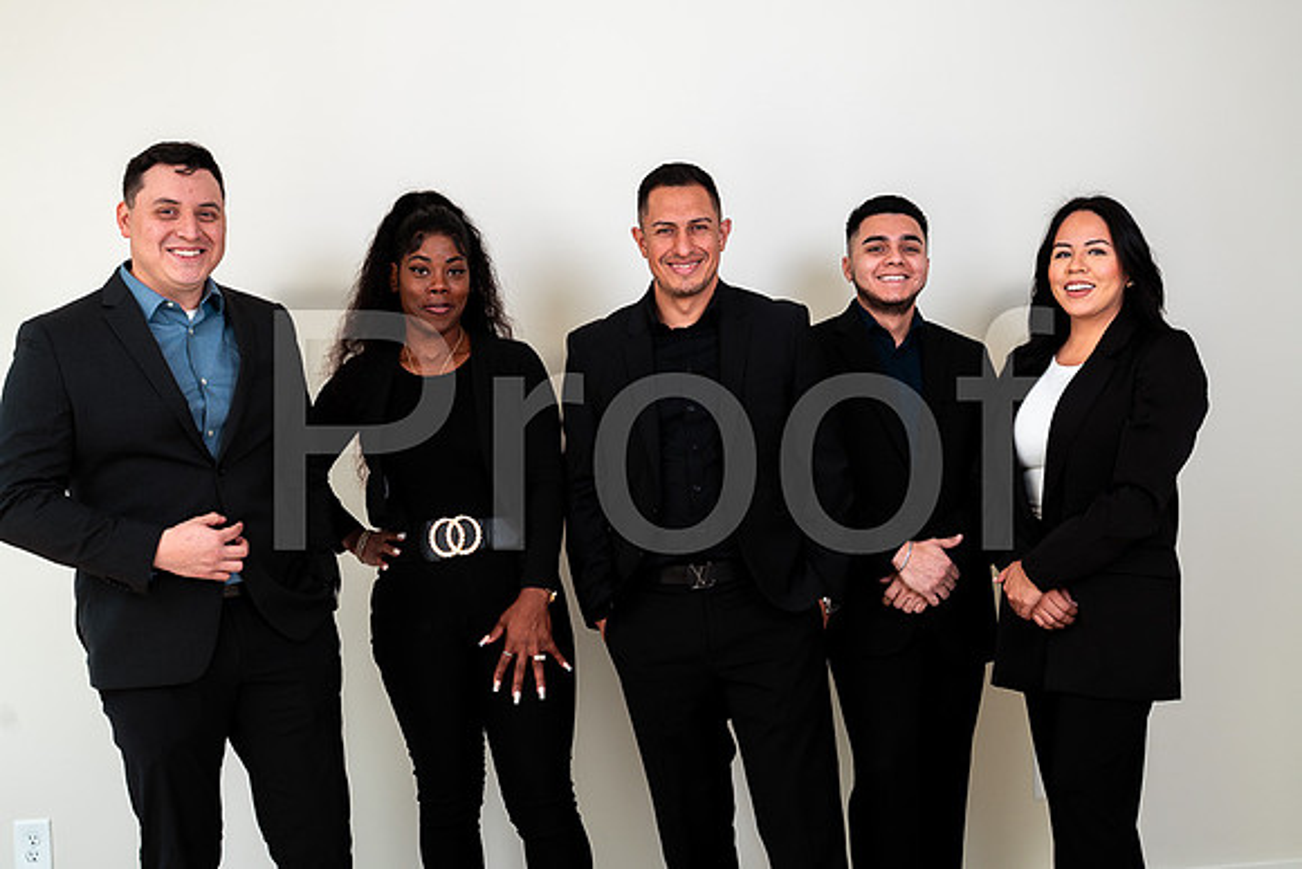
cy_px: 434
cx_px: 651
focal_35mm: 46
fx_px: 1664
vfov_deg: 29.3
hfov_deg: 42.7
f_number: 5.6
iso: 200
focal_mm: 46
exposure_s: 1/160
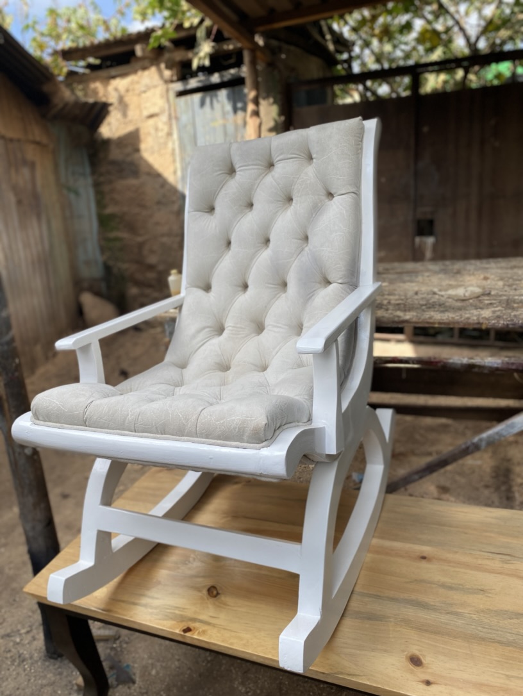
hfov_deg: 53.1
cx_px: 262
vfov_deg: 67.3
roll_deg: +4.0
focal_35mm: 26
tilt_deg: -13.6
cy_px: 348
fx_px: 523
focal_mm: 4.25
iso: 32
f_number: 1.8
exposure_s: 1/1007
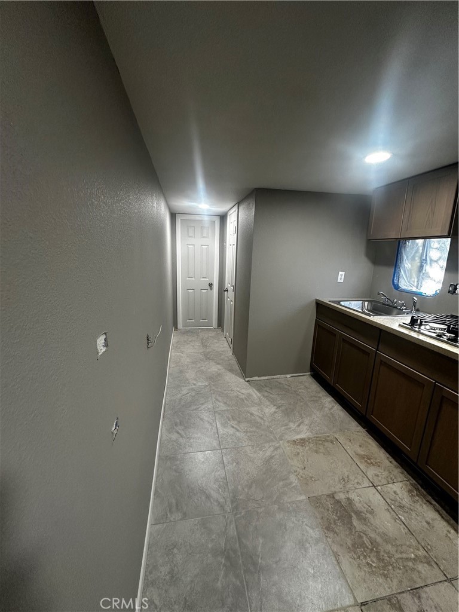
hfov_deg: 85.7
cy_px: 306
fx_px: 248
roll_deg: -2.6
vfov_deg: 102.1
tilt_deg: -12.5
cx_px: 230
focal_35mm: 14
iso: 200
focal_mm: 2.22
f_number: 2.2
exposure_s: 1/60
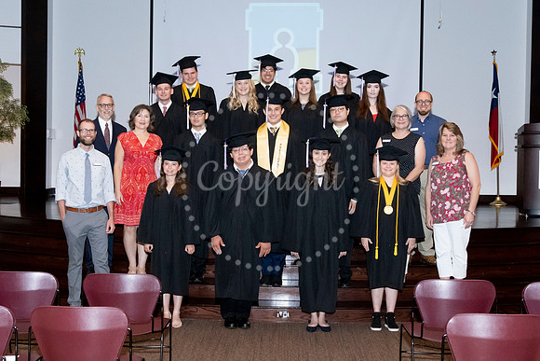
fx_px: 746
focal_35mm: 50
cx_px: 248
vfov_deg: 27.2
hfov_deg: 39.8
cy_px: 178
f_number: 8
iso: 6400
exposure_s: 1/200
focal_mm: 35
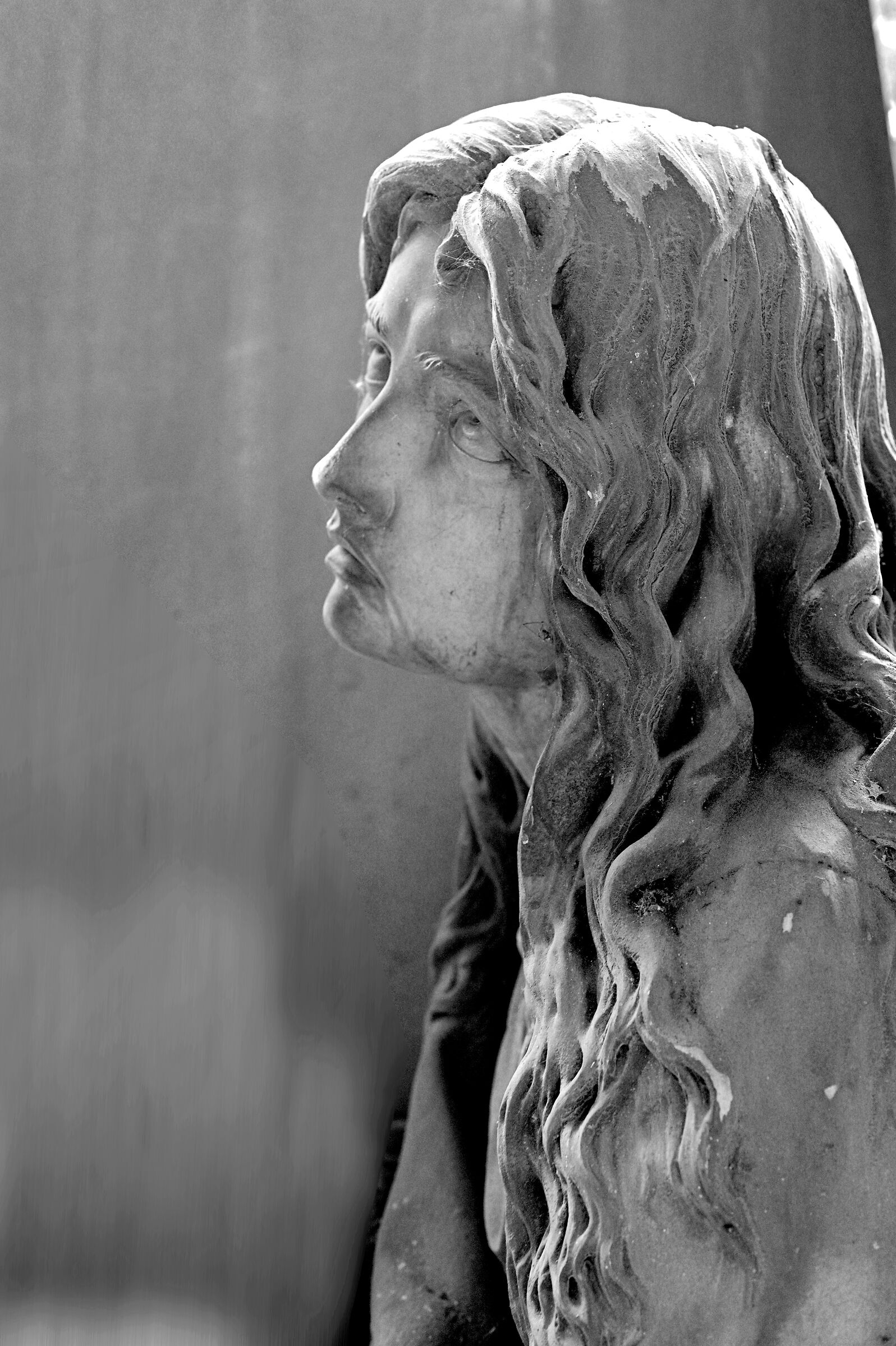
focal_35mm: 50
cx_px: 448
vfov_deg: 39.6
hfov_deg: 27.0
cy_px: 673
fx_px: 1869
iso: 2000
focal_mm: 50
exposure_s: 1/100
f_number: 5.6
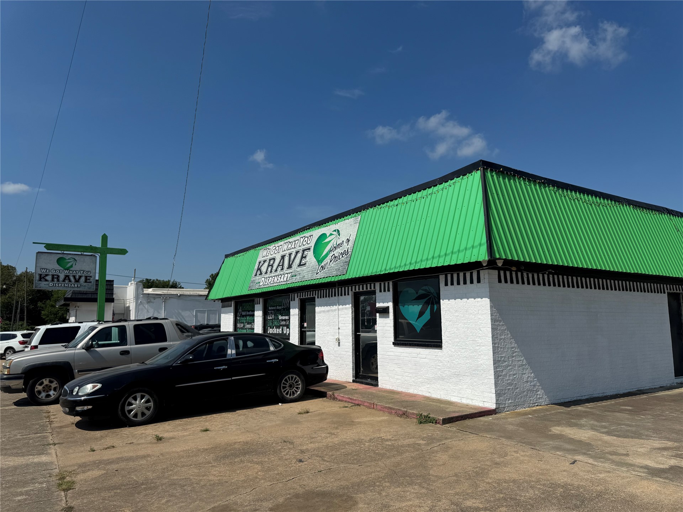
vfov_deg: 56.8
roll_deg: +1.1
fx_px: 474
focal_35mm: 24
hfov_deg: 71.6
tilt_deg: +6.7
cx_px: 342
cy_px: 256
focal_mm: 6.76
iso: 80
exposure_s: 1/9009
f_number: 1.78
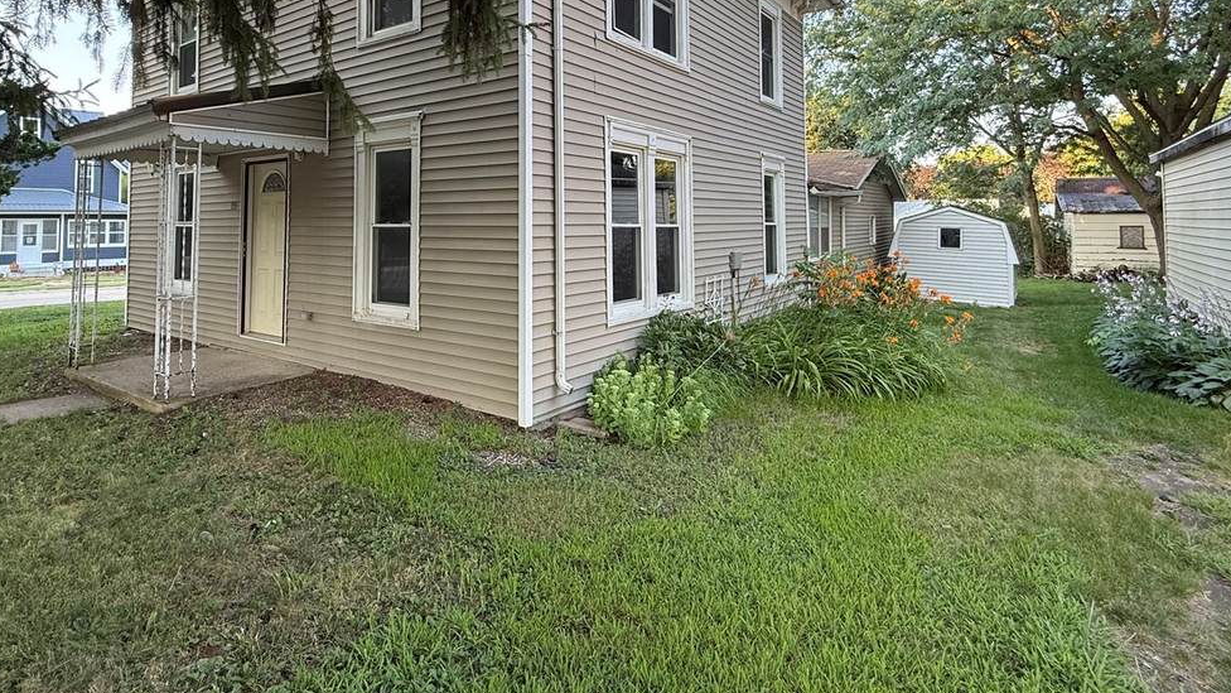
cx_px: 554
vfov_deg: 54.0
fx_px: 653
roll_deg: +0.1
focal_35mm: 20
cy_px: 196
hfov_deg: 86.4
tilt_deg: +2.8
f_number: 2.2
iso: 80
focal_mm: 2.22
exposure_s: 1/99
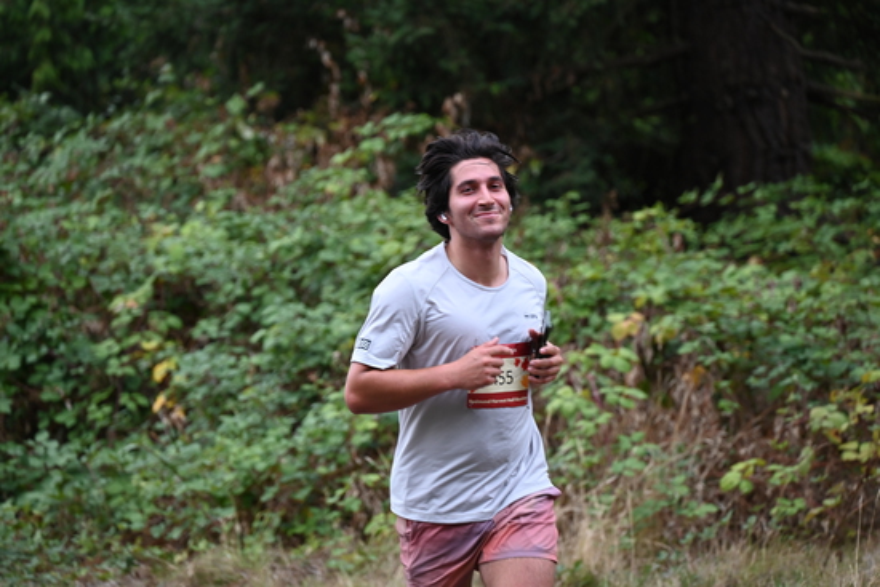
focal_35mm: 200
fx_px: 4890
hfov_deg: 10.3
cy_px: 294
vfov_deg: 6.9
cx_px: 440
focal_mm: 200
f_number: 6.3
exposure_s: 1/250
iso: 560
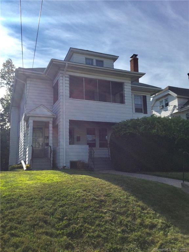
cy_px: 126
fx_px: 226
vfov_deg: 58.4
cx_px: 94
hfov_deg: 45.4
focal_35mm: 31
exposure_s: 1/2331
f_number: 2.4
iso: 25
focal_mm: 3.3
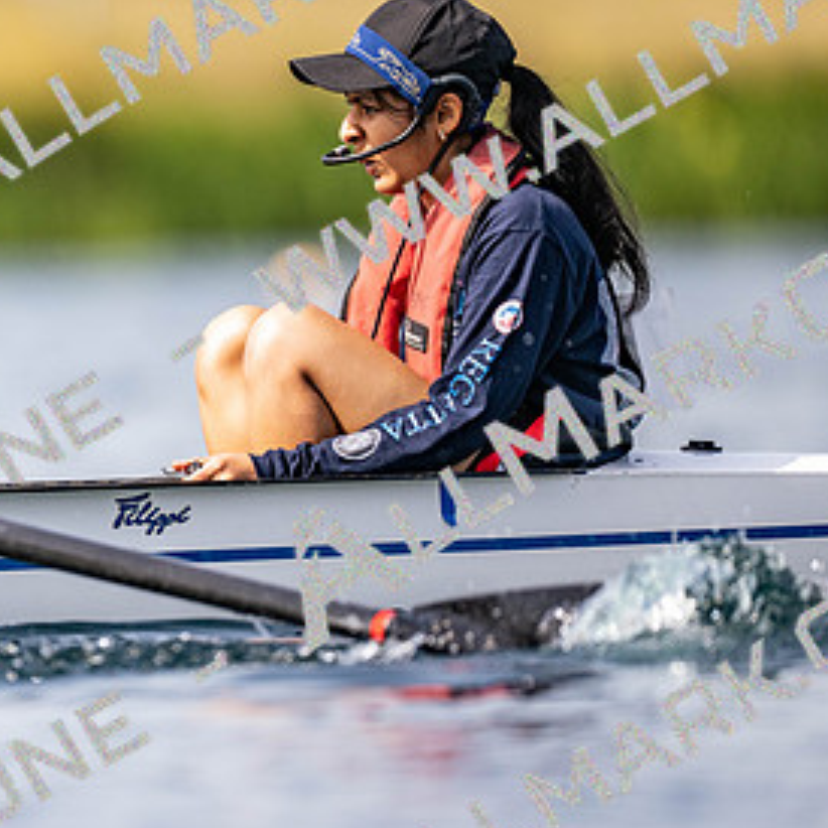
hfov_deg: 1.6
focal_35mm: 1081
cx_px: 33
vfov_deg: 1.6
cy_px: 364
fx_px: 29254
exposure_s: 1/2500
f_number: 4
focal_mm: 600
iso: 200
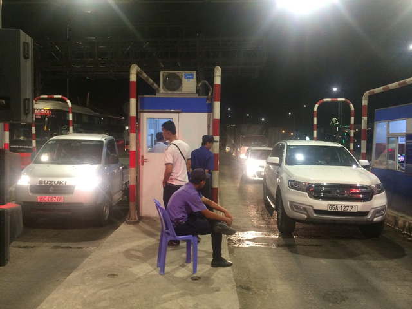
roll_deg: -0.5
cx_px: 206
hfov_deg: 61.7
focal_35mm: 29
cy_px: 154
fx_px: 345
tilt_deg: -3.3
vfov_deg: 48.2
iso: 250
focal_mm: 4.15
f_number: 2.2
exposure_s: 1/33
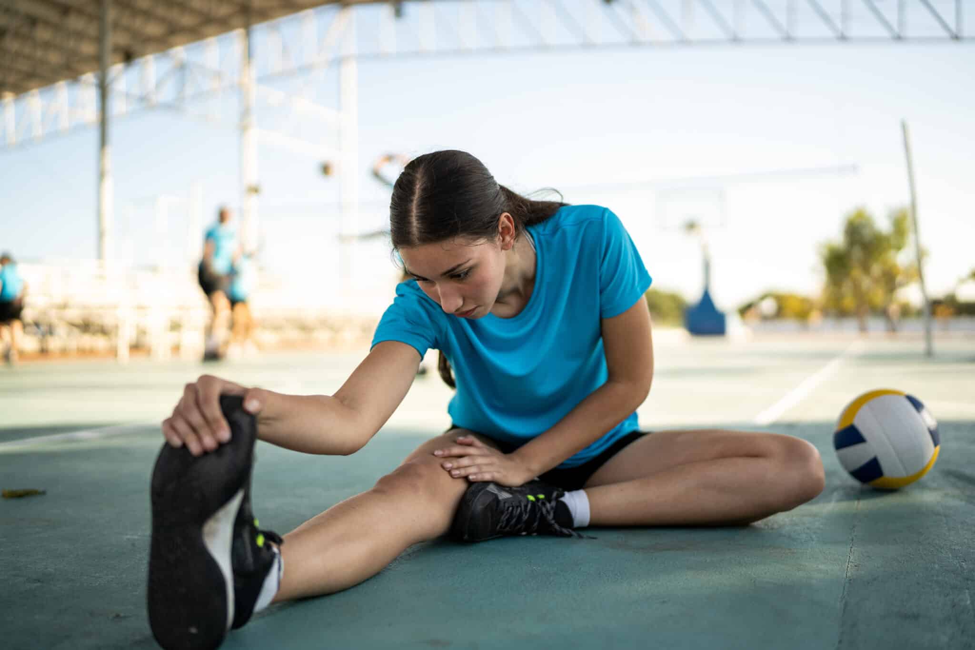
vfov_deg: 37.9
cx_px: 488
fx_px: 948
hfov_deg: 54.4
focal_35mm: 35
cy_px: 325
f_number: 1.2
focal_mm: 35
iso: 50
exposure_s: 1/2000
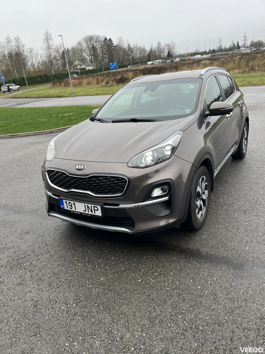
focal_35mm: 26
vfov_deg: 67.3
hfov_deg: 53.1
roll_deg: +8.7
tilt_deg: -22.4
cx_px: 132
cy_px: 177
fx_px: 265
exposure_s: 1/126
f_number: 1.6
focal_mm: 5.1
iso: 32
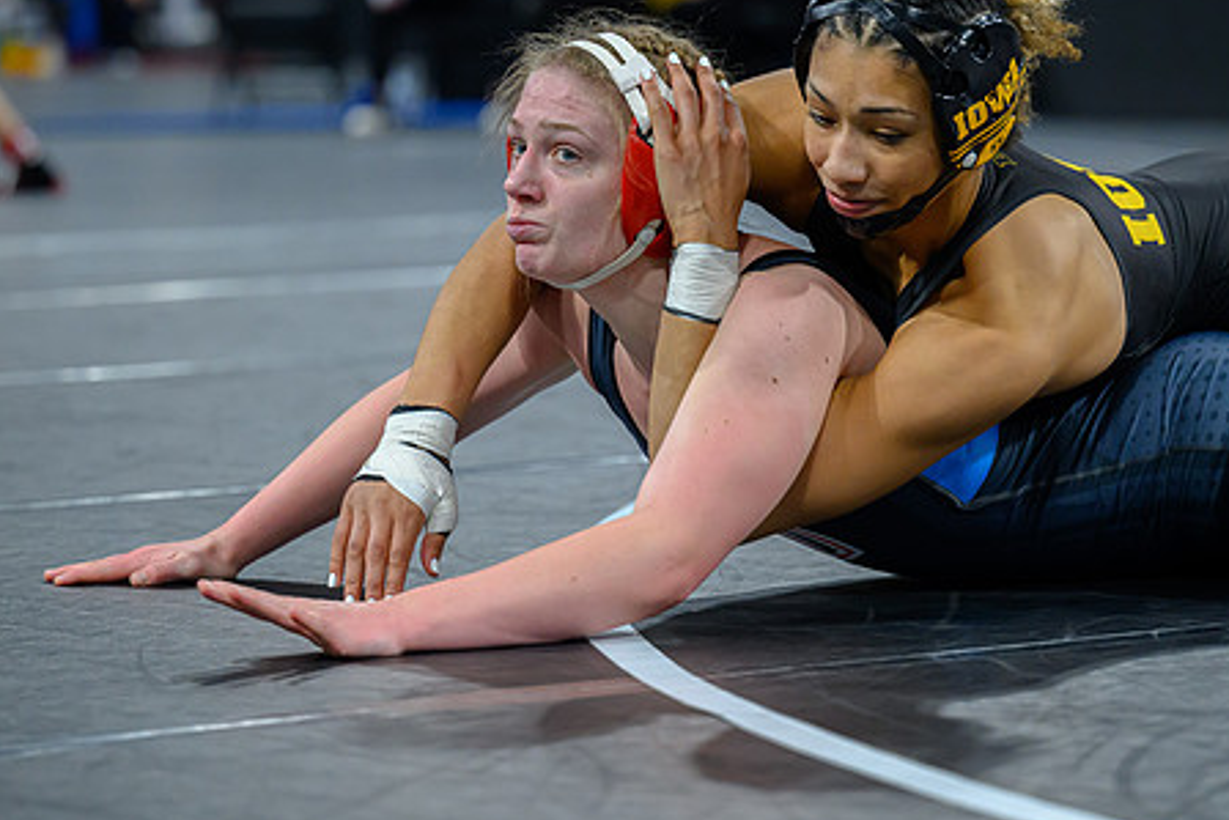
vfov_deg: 8.2
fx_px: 5737
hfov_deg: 12.2
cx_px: 678
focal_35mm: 168
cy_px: 360
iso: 2500
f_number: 2.8
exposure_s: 1/800
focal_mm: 105
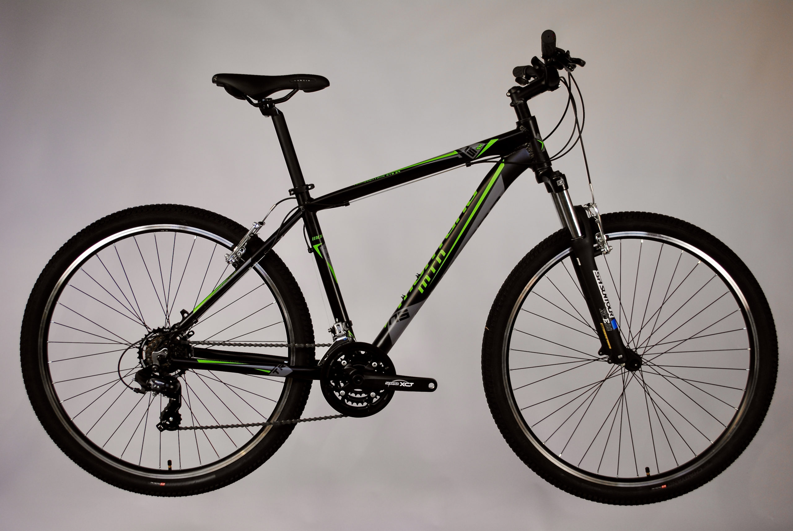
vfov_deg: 28.2
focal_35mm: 48
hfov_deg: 41.1
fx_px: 1059
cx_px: 396
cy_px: 266
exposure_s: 1/60
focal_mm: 32
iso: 200
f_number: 4.8
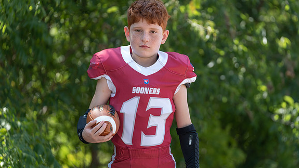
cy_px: 81
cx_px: 162
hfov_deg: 12.8
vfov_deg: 7.2
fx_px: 1332
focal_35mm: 168
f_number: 2.8
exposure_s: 1/320
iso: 80
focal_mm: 147
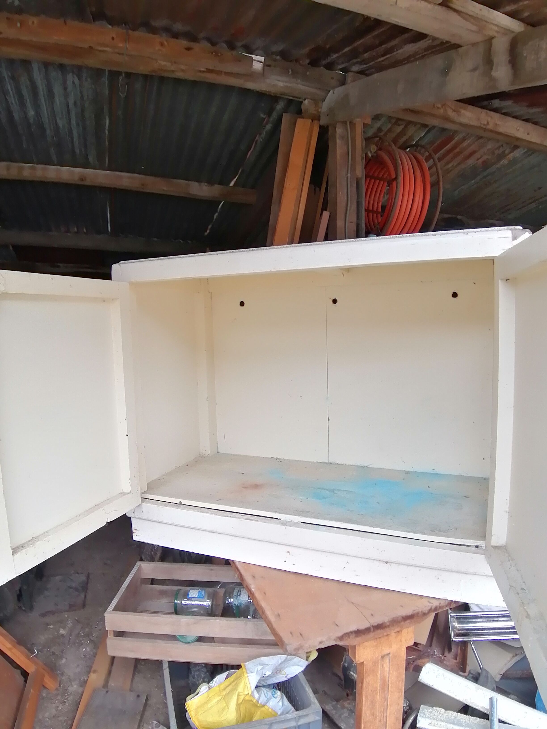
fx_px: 442
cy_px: 364
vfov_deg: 79.0
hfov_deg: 63.4
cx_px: 274
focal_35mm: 21
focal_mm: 2.84
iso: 64
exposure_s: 1/100
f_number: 2.4
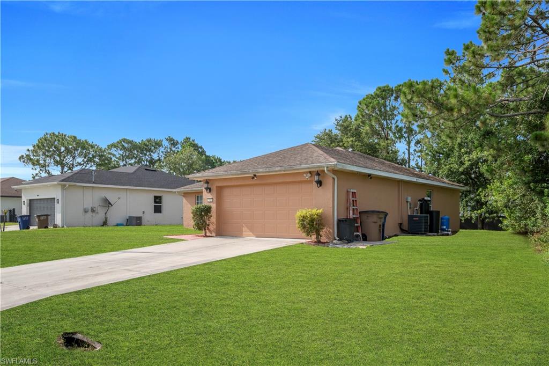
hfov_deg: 67.4
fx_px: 412
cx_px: 274
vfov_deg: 47.9
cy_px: 183
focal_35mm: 27
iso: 100
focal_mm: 18
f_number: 8
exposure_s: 1/320
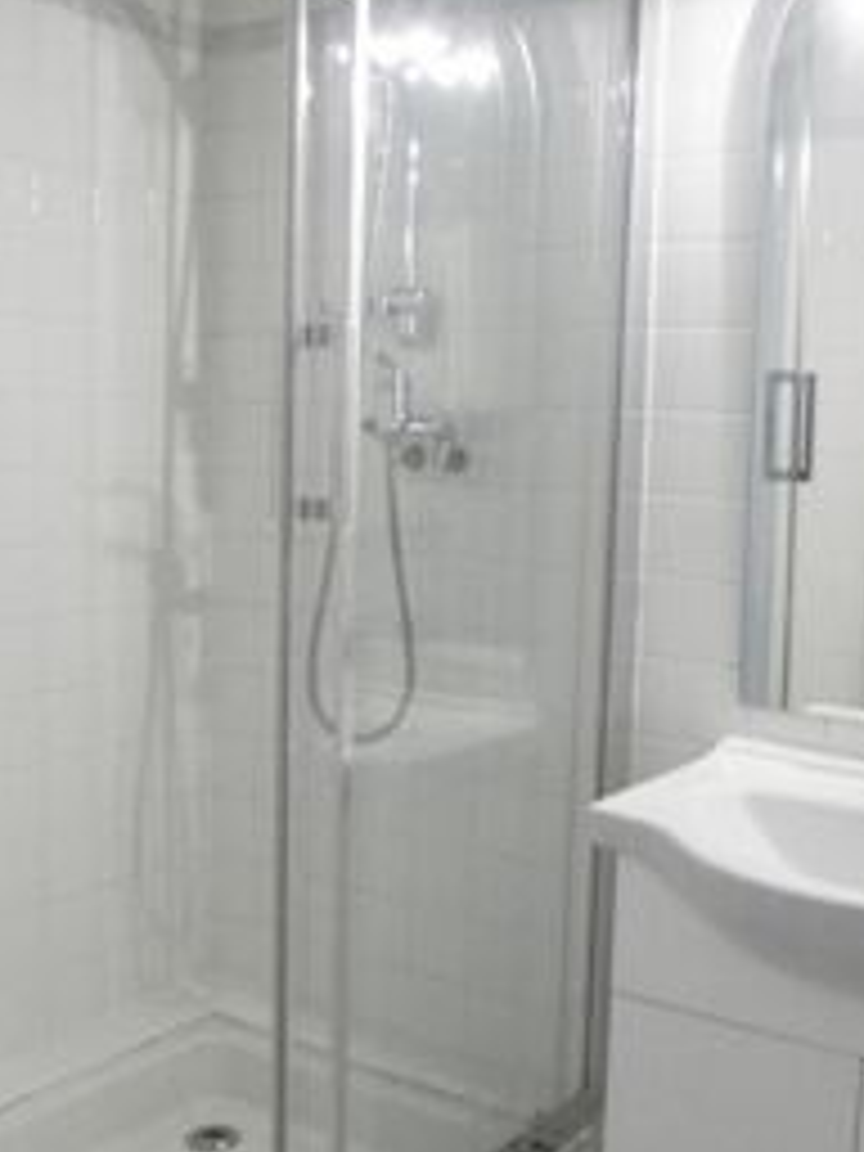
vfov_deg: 46.8
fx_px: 1331
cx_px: 500
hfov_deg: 35.9
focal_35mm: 40
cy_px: 610
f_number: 2.8
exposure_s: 1/30
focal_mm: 4.3
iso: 200
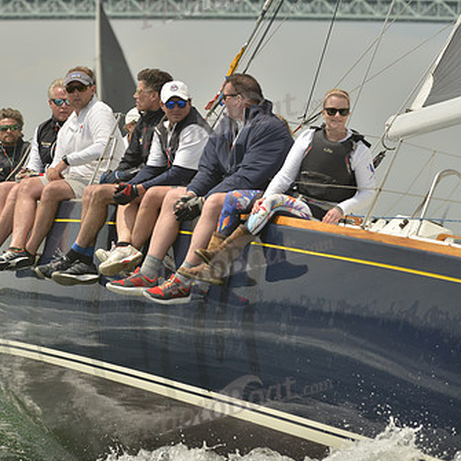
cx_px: 69
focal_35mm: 294
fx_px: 4430
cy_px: 211
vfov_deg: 6.0
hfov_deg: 5.9
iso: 280
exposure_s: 1/1250
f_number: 7.1
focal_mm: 200
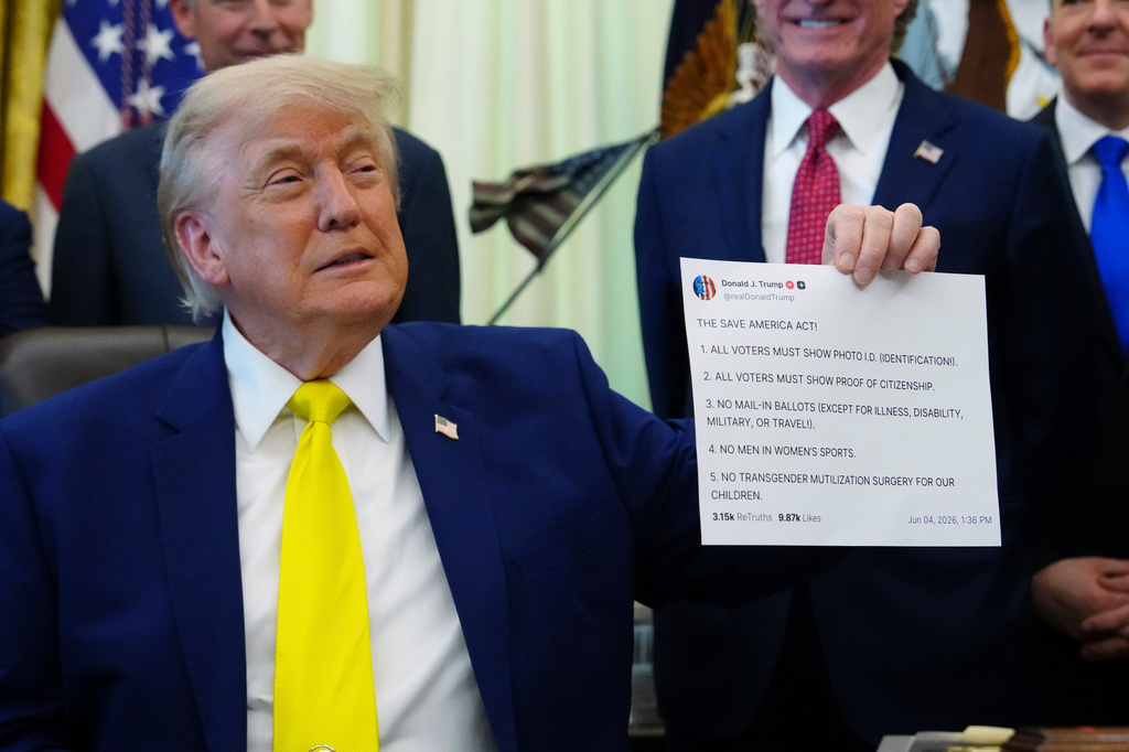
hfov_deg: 26.7
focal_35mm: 76
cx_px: 564
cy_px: 376
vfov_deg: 17.9
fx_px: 2383
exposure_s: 1/500
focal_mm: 51
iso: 6400
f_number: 3.5
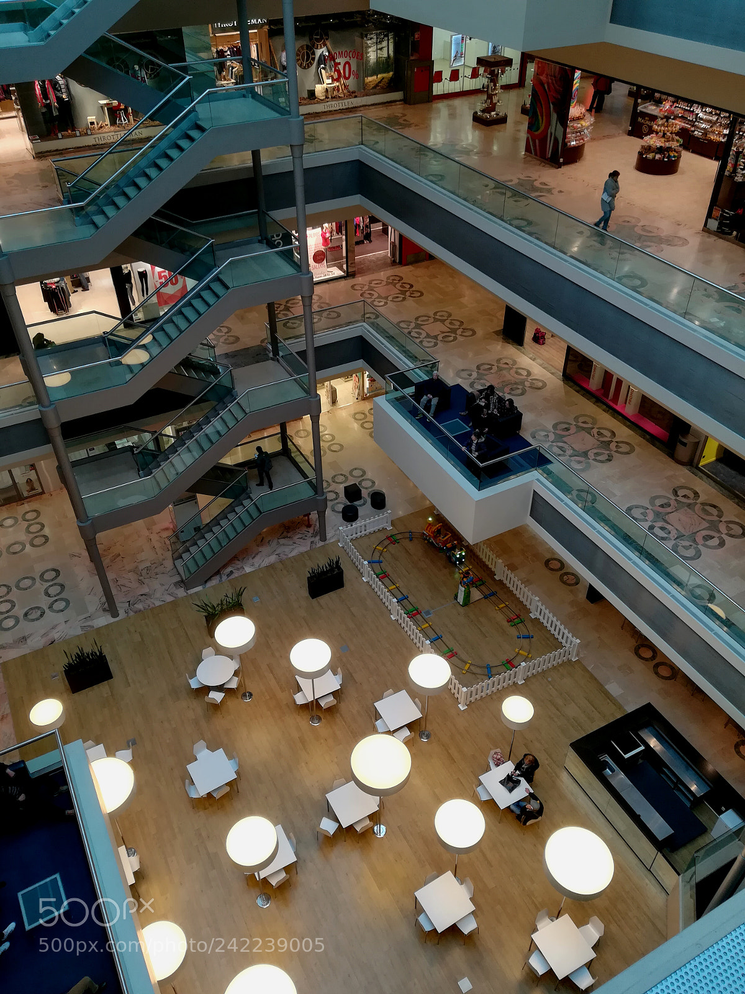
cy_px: 497
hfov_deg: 53.1
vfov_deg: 67.3
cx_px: 372
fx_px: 746
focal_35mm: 26
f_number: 2.2
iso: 64
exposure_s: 1/60
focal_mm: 3.83
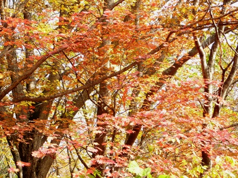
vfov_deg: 20.7
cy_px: 89
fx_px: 488
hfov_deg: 27.4
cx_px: 119
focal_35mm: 71
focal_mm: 9.7
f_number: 3.9
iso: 80
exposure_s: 1/60
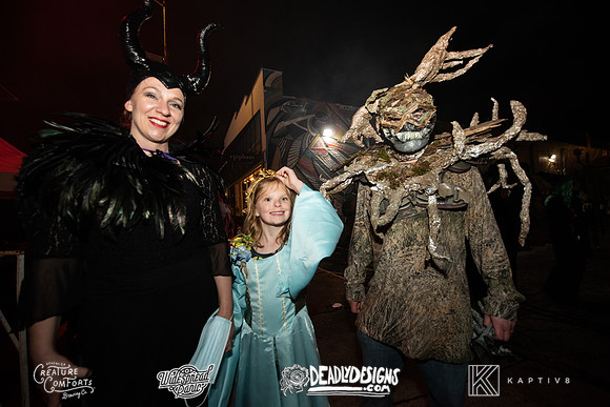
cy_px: 204
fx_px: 237
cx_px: 305
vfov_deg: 81.2
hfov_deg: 104.2
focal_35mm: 14
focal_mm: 14
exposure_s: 1/60
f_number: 3.5
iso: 2000
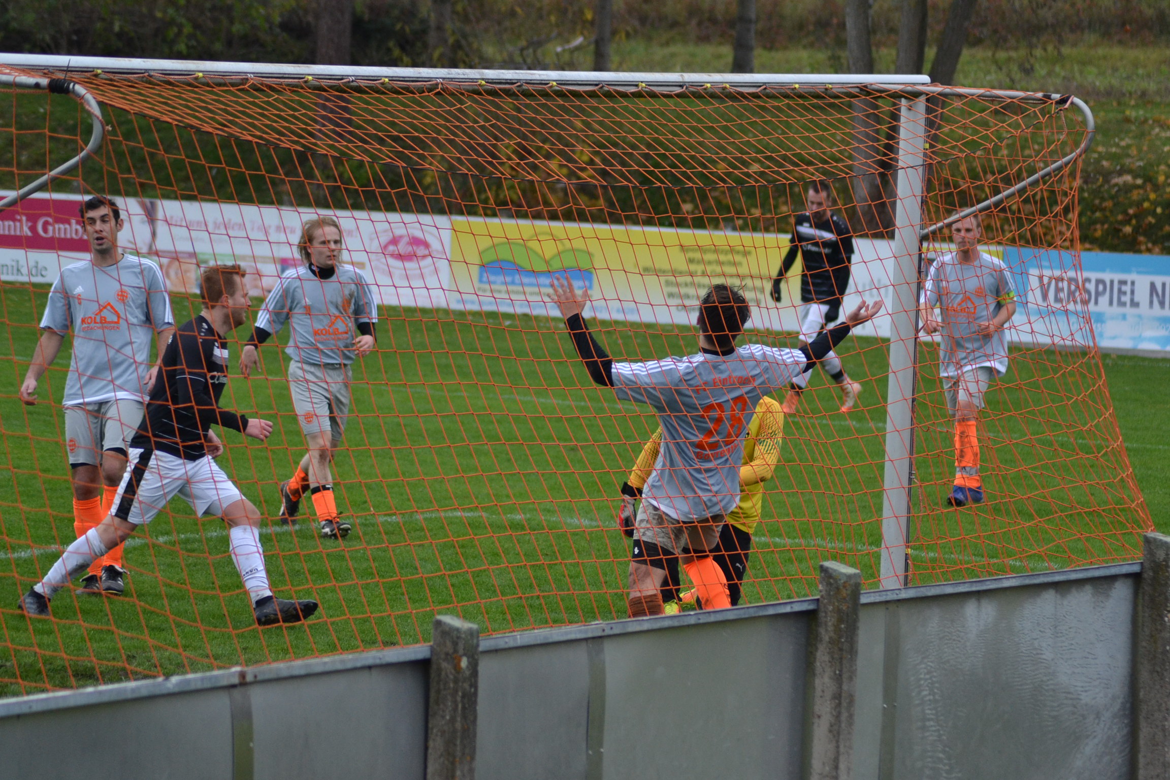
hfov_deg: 10.2
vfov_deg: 6.8
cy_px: 390
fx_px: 6581
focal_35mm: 202
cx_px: 585
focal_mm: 135
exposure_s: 1/500
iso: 1000
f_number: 4.2
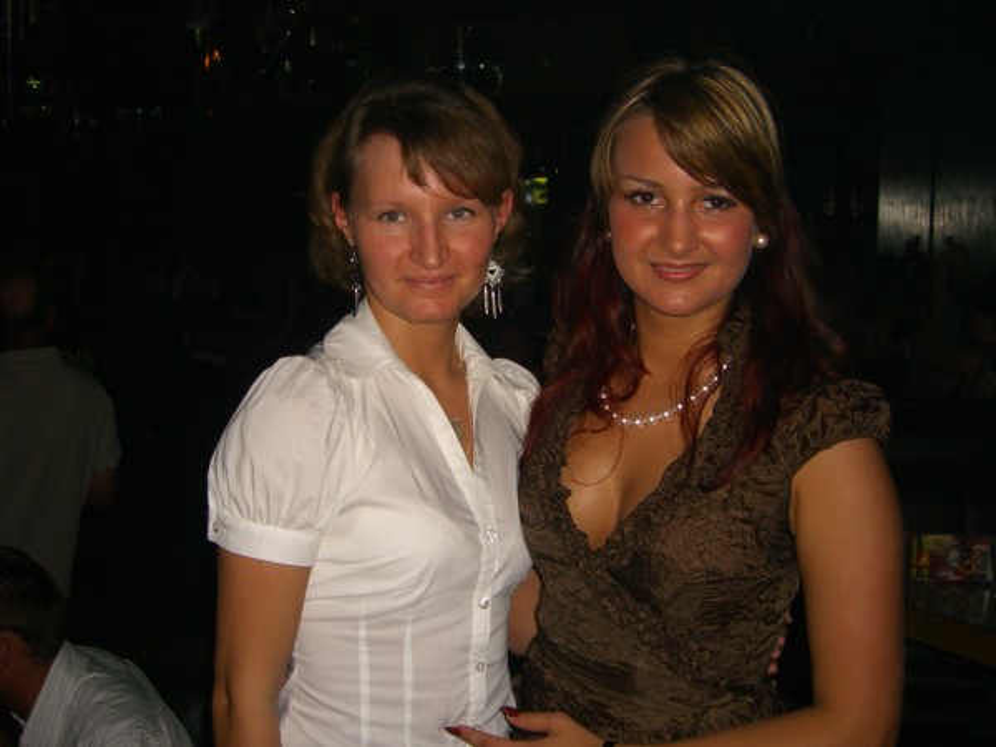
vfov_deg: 37.7
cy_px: 374
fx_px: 1093
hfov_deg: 49.0
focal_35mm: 38
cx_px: 498
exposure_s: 1/60
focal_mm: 7.9
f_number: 2.8
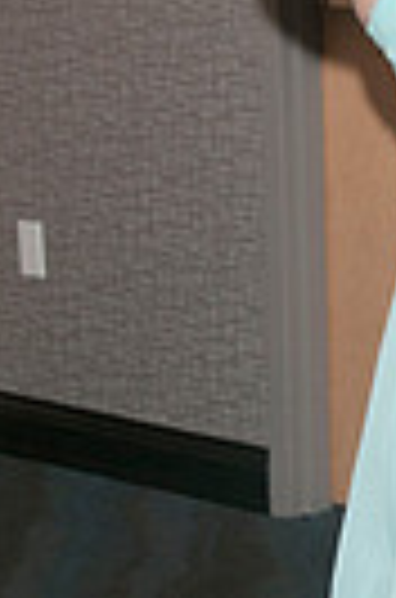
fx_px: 2869
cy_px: 310
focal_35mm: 173
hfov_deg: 7.7
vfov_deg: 11.9
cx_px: 655
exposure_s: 1/60
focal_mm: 34
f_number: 5.6
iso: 400
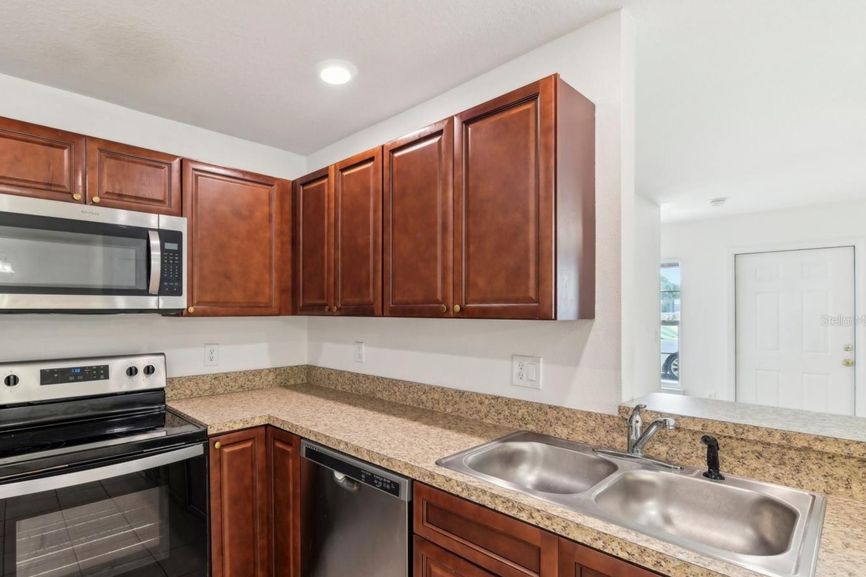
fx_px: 433
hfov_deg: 89.2
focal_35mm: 18
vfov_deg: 67.2
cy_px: 320
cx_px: 359
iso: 400
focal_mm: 15
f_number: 8
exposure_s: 1/5
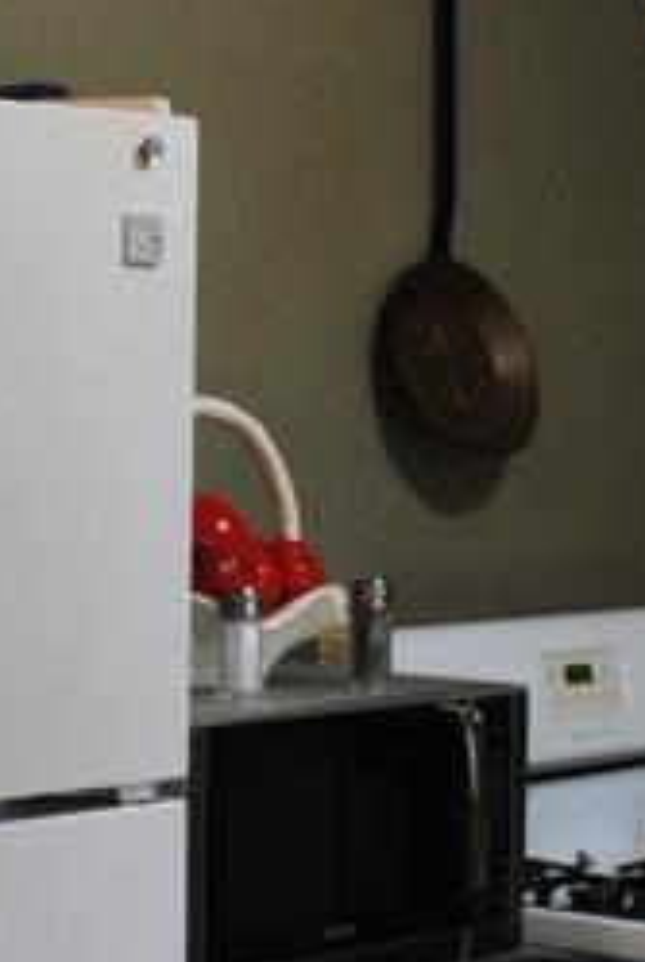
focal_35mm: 111
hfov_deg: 12.4
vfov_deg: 18.3
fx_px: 2971
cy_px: 665
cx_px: 164
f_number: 3.5
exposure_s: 1/30
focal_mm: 18
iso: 360
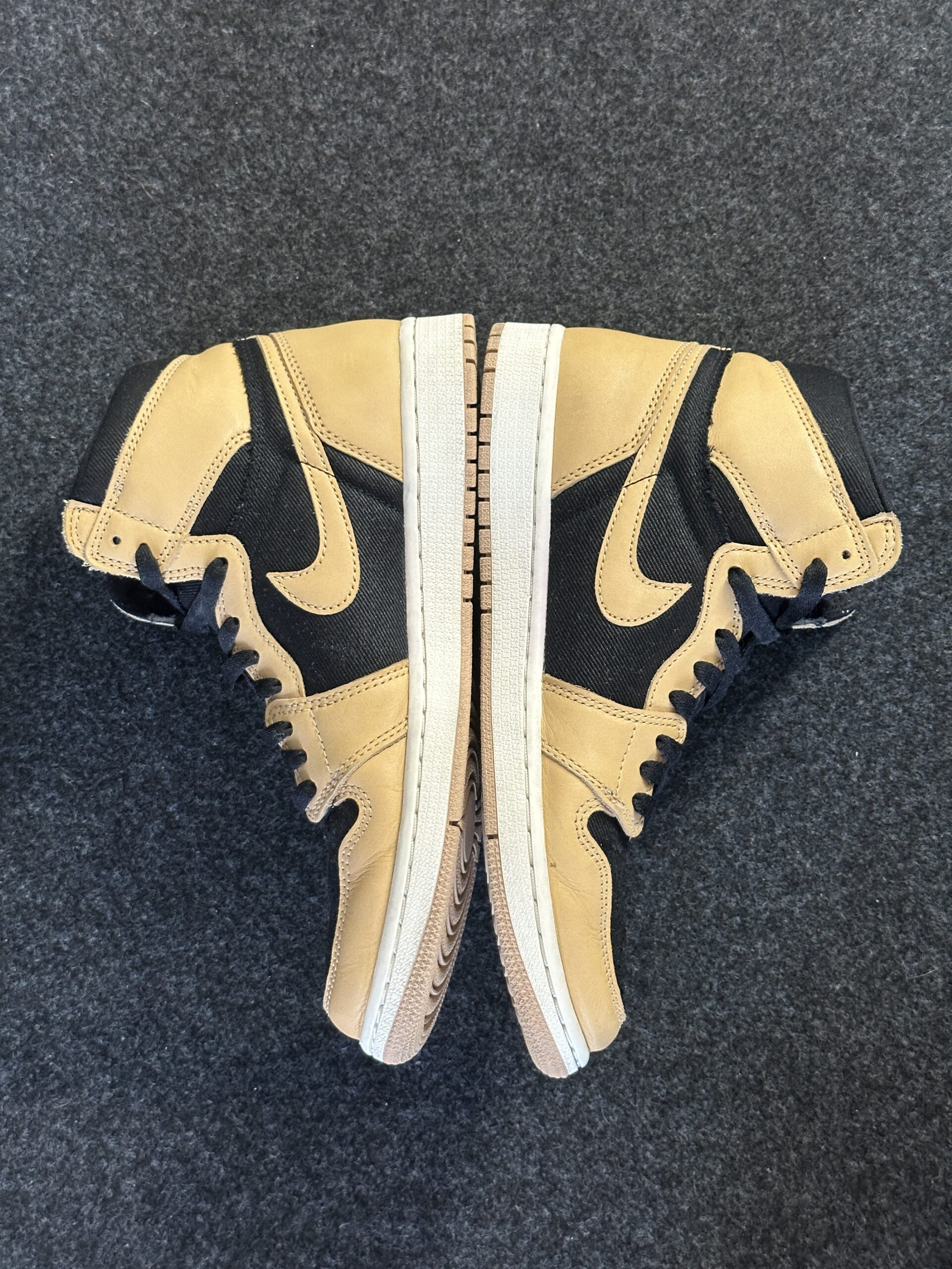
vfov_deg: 39.7
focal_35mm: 48
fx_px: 1760
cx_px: 476
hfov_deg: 30.3
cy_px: 634
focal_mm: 6.86
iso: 250
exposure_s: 1/50
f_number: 1.78
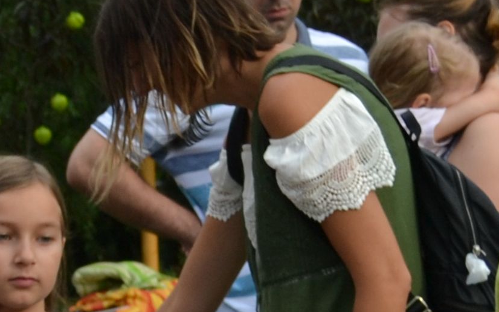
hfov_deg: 7.4
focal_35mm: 273
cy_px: 633
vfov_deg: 4.7
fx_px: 3712
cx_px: -426
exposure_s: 1/125
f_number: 5.6
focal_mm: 32
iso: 160
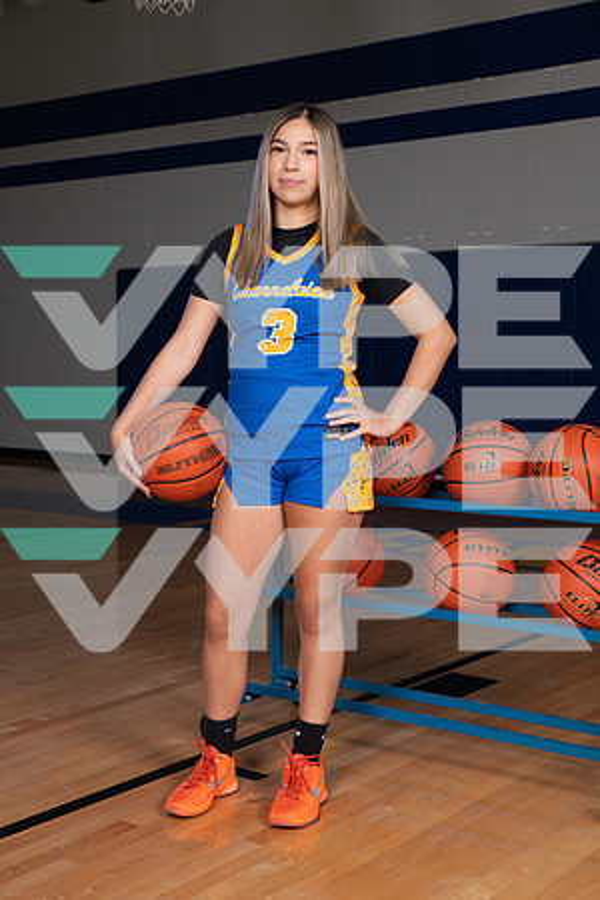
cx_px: 300
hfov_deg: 26.0
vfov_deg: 38.2
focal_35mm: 52
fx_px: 1300
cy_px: 450
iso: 500
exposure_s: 1/320
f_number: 7.1
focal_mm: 52
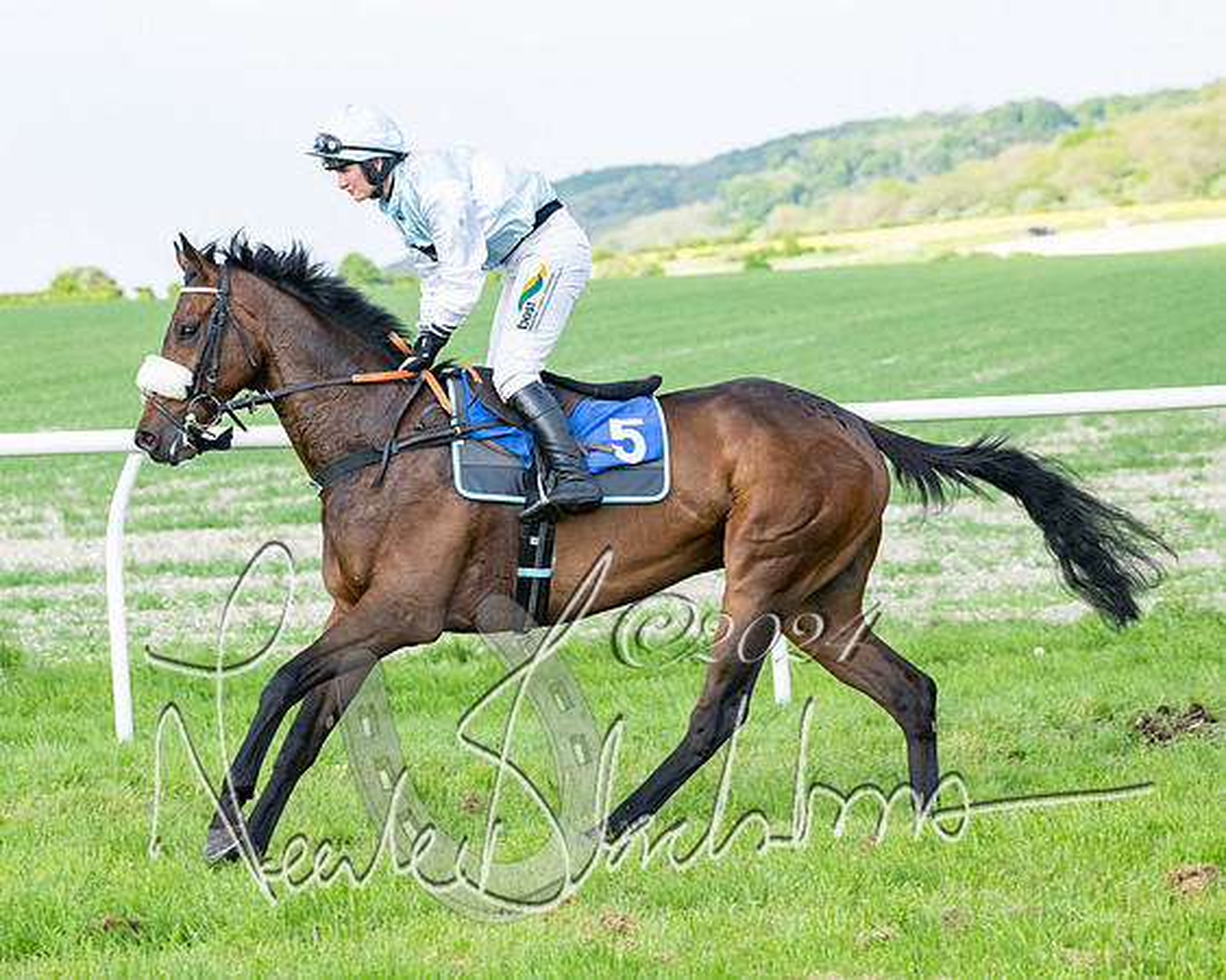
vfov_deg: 12.1
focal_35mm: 127
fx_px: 4608
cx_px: 411
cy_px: 401
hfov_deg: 15.1
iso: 400
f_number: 4
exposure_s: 1/1600
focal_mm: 87
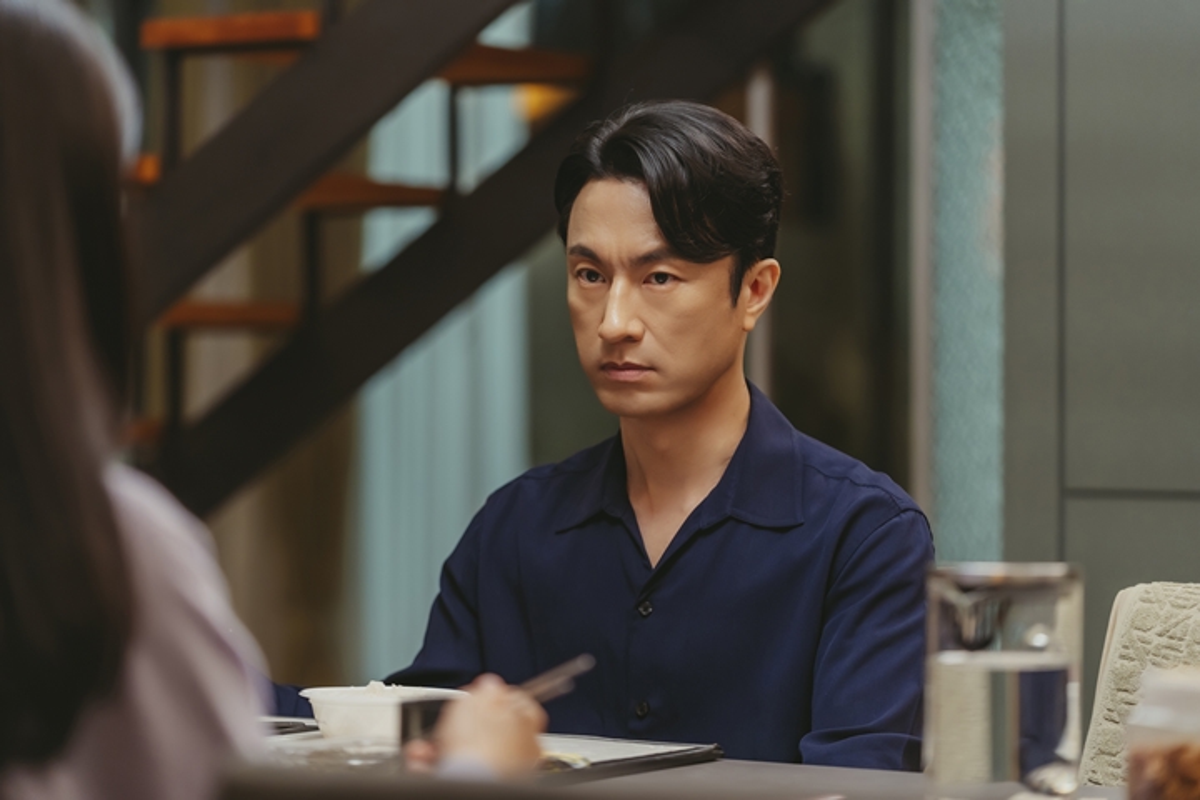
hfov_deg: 18.9
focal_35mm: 108
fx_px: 3600
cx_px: 600
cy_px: 400
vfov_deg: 12.7
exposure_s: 1/80
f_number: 2.8
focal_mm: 108
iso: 800
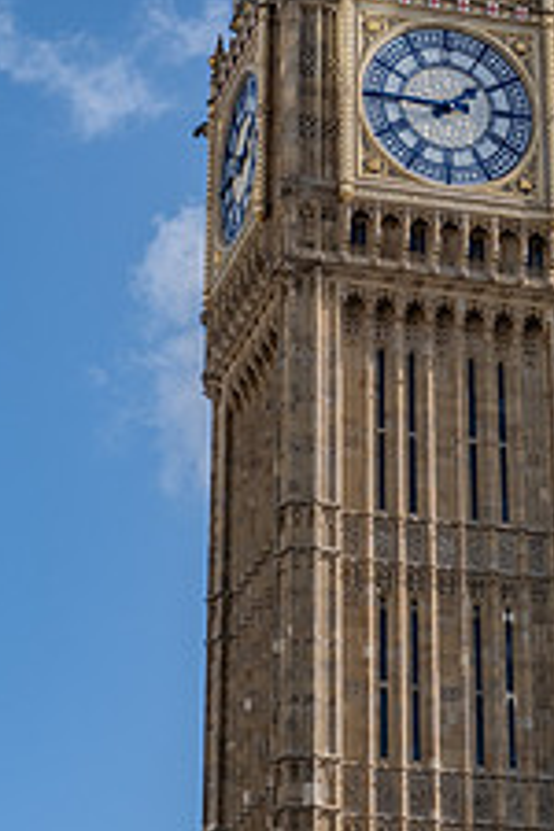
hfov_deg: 11.8
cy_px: 18
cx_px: 377
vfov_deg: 17.3
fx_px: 2677
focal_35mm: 116
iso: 320
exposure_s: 1/1900
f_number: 5.6
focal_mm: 38.8
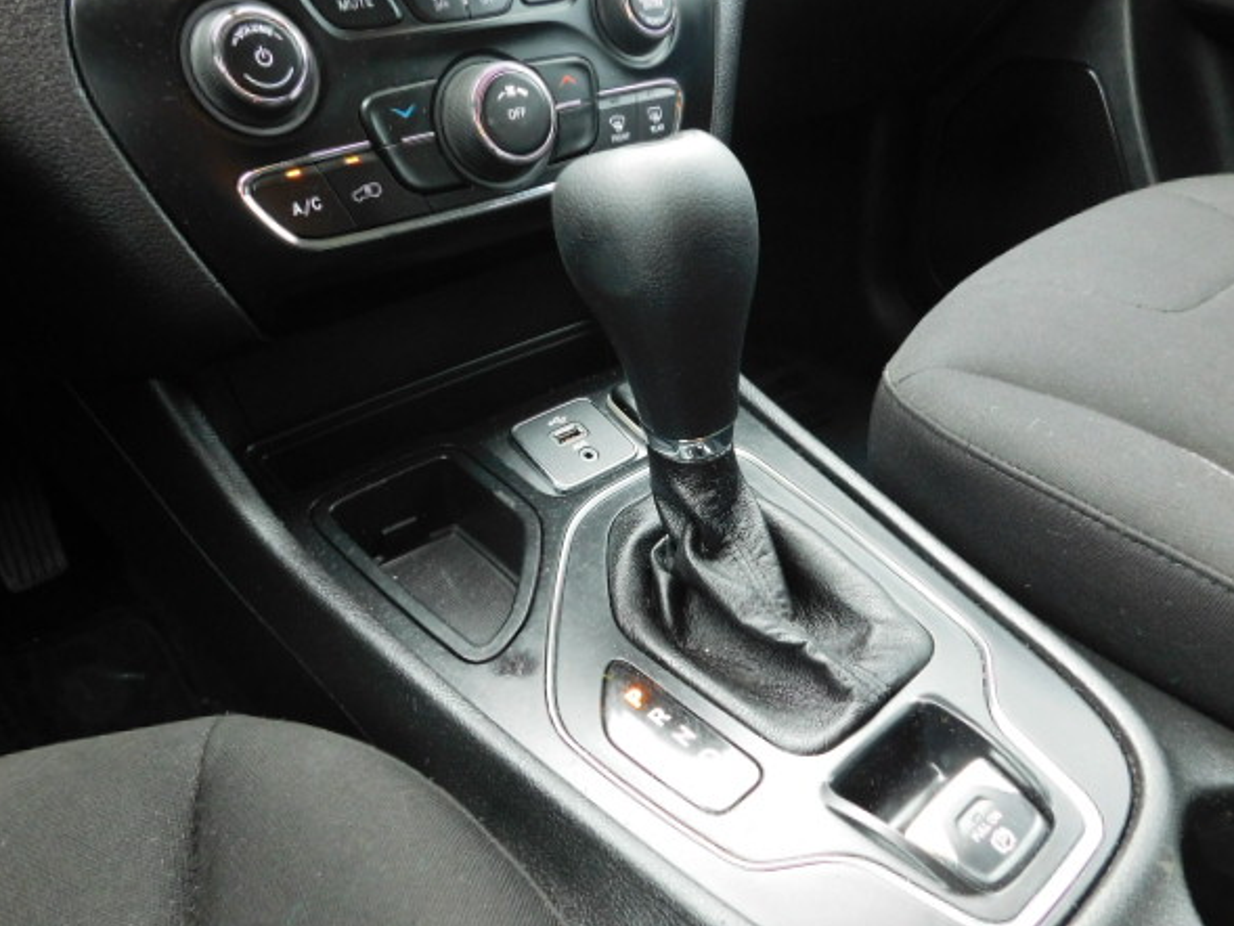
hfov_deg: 69.3
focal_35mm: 25
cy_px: 476
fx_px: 891
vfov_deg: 54.9
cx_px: 664
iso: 280
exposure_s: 1/30
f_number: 3
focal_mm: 4
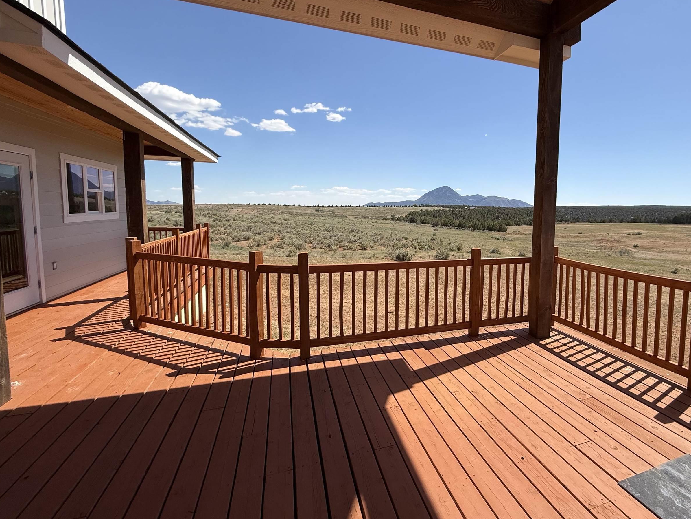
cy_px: 242
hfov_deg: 85.9
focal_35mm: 18
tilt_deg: -3.7
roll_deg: -0.8
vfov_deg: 71.5
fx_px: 359
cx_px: 436
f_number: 2.2
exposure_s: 1/2611
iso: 50
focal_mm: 2.22
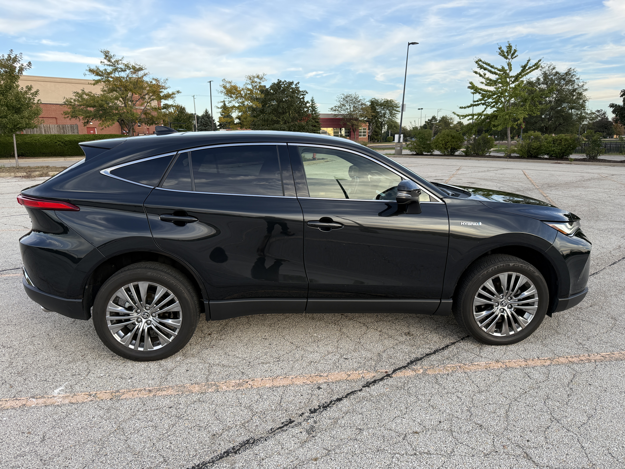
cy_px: 234
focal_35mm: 24
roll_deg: +1.1
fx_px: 433
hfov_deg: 71.6
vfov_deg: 56.8
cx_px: 312
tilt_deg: -11.4
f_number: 1.78
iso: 100
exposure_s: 1/654
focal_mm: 6.76
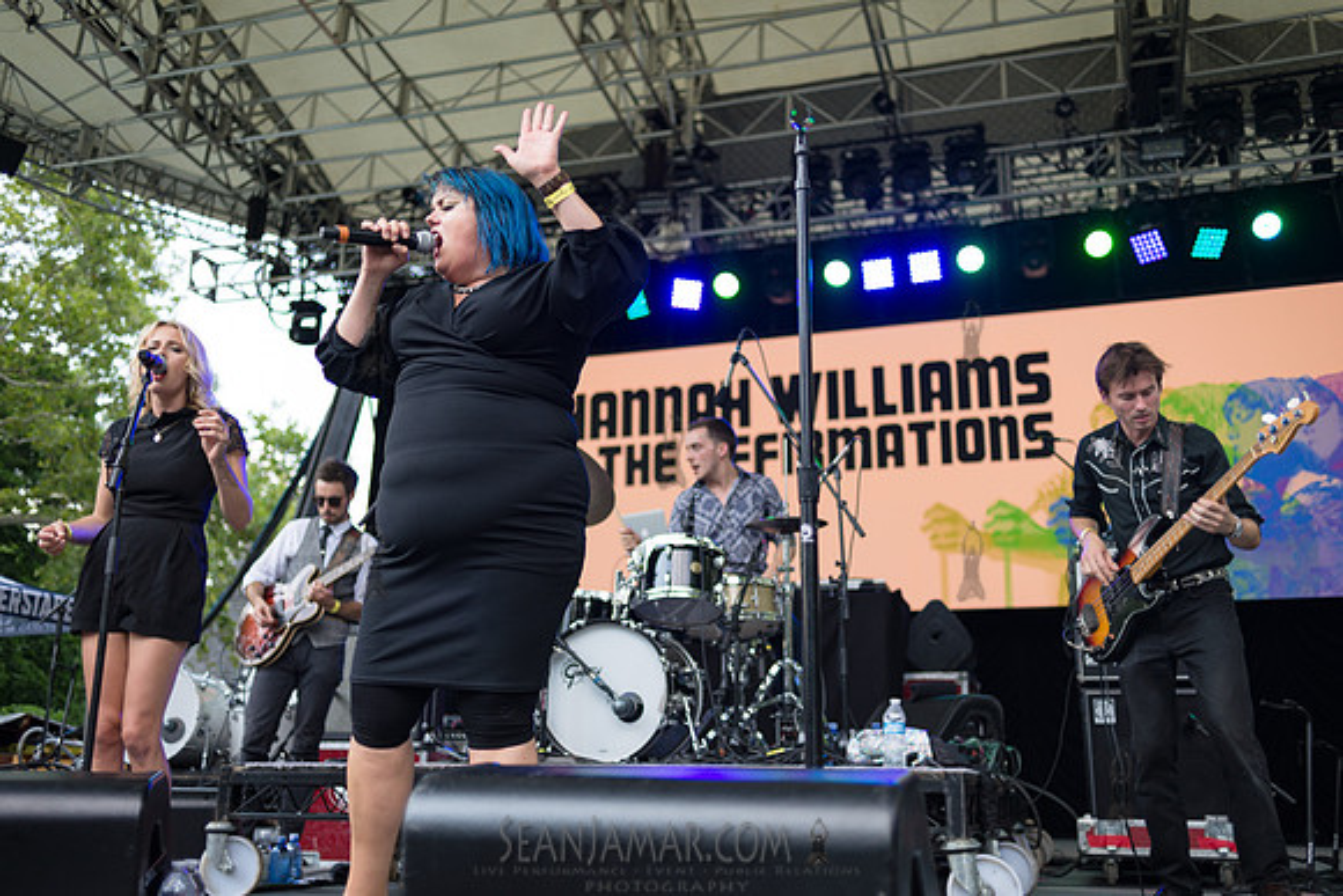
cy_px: 448
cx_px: 672
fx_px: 1306
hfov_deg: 54.4
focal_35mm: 35
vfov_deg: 37.9
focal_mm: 35
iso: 200
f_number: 2
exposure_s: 1/1250
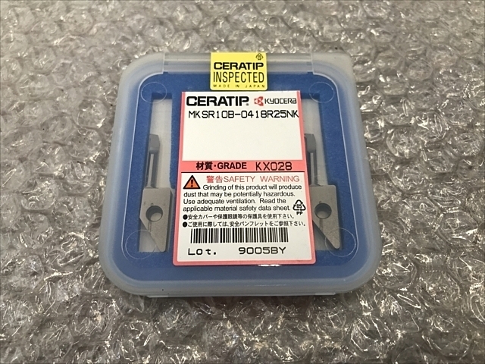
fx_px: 392
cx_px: 242
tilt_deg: -65.1
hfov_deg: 63.4
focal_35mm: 28
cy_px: 182
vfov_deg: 49.7
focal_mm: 3.99
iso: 25
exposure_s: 1/60
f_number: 1.8
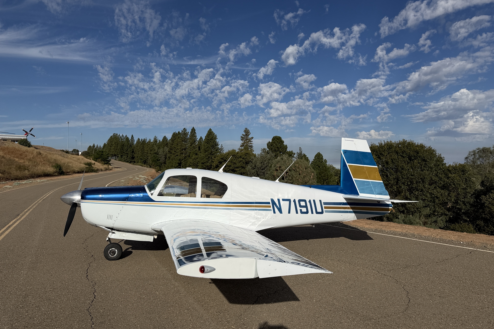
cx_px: 239
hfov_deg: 69.4
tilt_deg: +4.0
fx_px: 357
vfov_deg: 49.4
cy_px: 140
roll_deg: +0.1
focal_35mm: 26
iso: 80
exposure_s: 1/11905
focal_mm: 6.76
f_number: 1.78
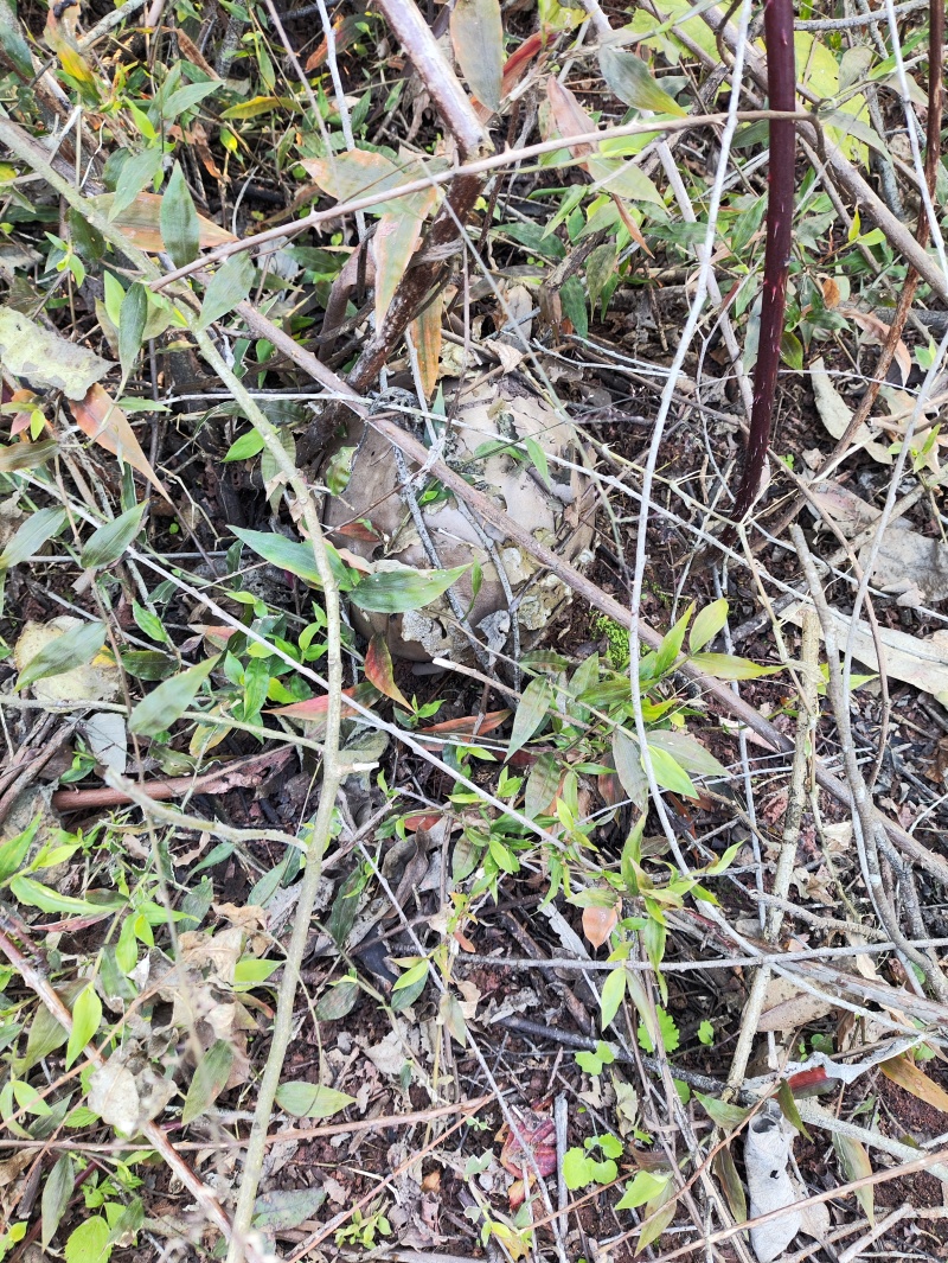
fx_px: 875
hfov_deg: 56.9
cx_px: 474
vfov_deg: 71.6
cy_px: 632
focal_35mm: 24
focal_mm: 4.68
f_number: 1.8
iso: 79
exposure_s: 1/50
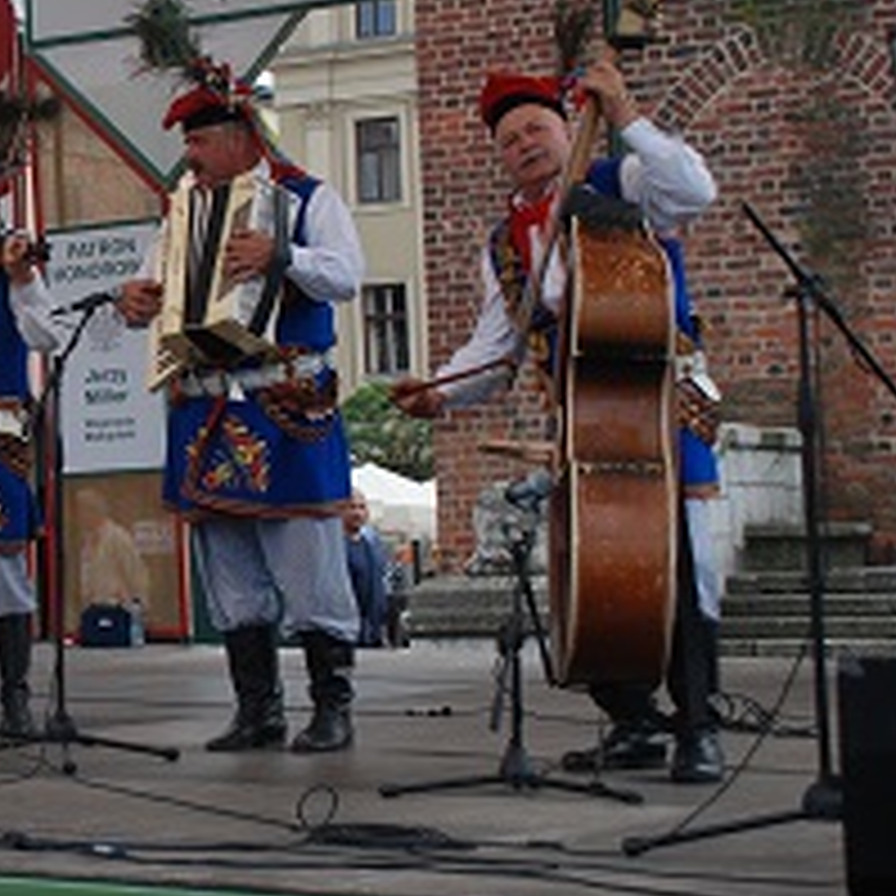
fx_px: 3282
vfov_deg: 15.5
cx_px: -135
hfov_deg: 15.1
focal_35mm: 112
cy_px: 306
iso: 125
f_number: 5.6
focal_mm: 35
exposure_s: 1/125
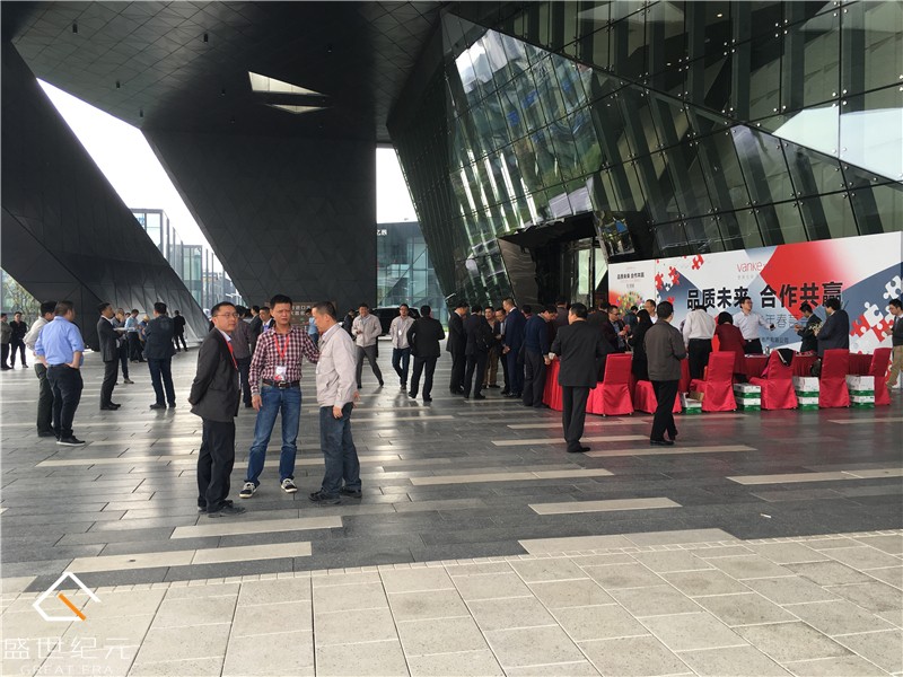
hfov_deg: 61.7
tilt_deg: -0.5
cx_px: 452
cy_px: 338
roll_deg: +0.7
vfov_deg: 48.2
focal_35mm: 29
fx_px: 756
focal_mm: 4.15
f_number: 2.2
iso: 25
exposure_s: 1/149
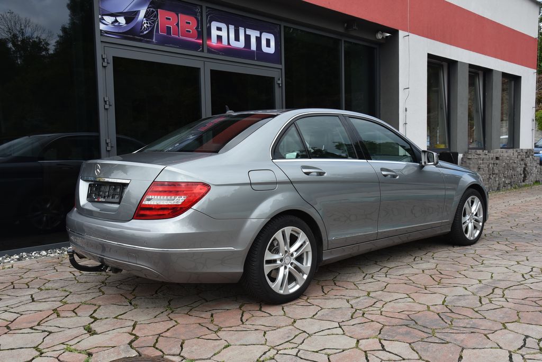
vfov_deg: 41.2
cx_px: 271
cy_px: 181
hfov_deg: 58.7
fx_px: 482
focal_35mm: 32
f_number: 9
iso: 500
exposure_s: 1/320
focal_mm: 32
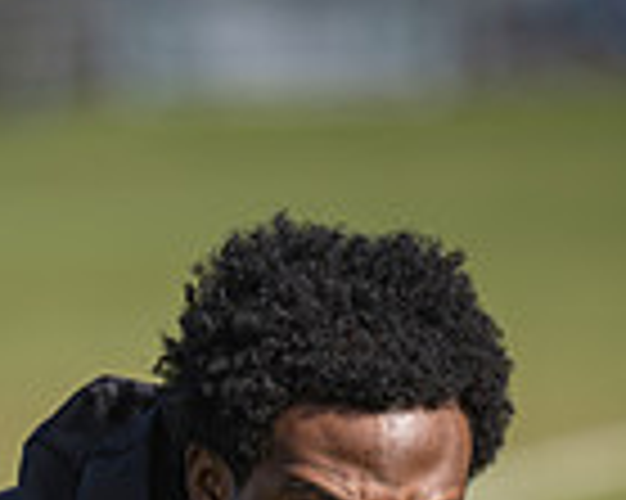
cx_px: 19
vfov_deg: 2.5
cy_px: 995
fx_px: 11368
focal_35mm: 614
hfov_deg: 3.2
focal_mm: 135
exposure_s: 1/1250
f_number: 2
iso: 32
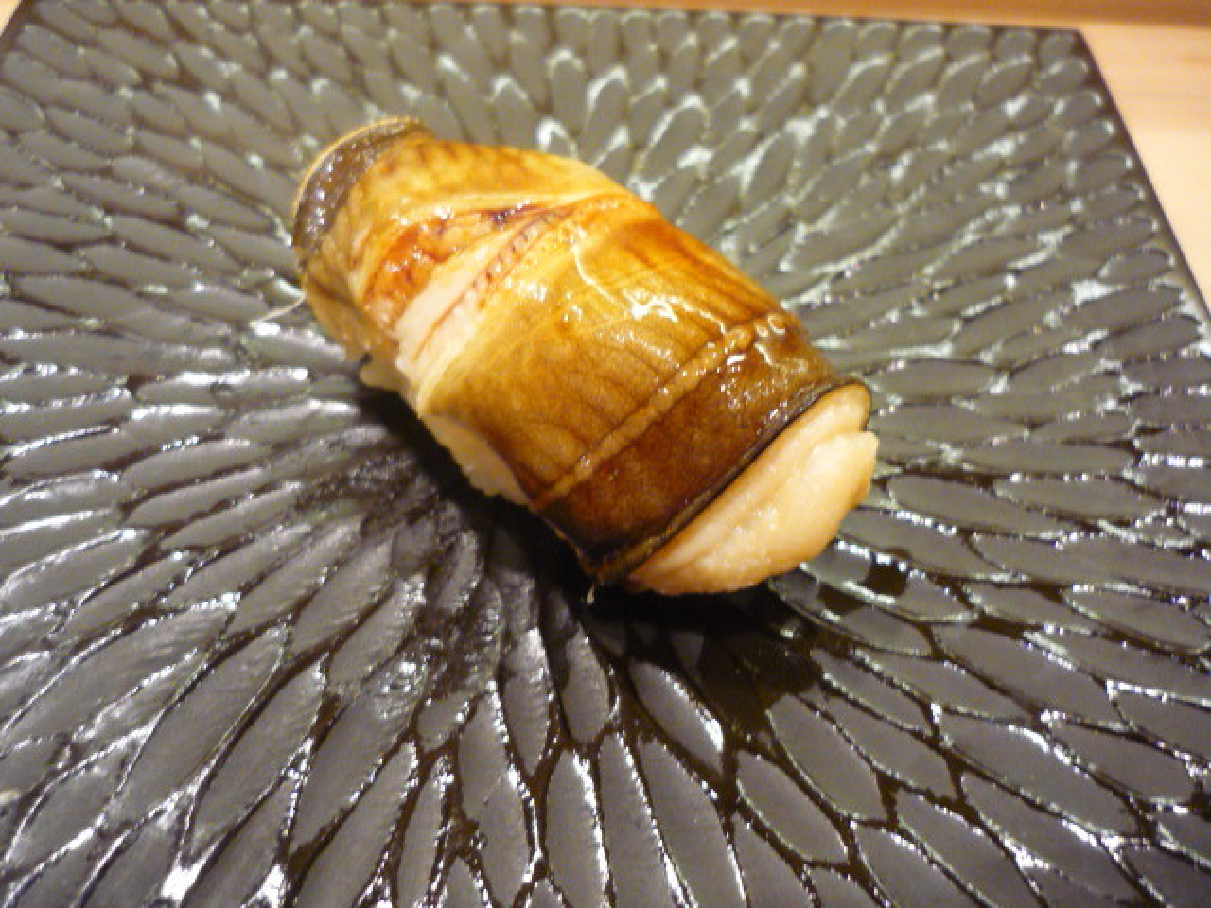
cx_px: 606
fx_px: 1154
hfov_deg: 55.4
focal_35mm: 33
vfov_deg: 42.9
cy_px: 454
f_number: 2.8
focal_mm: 5.5
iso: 400
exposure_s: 1/13
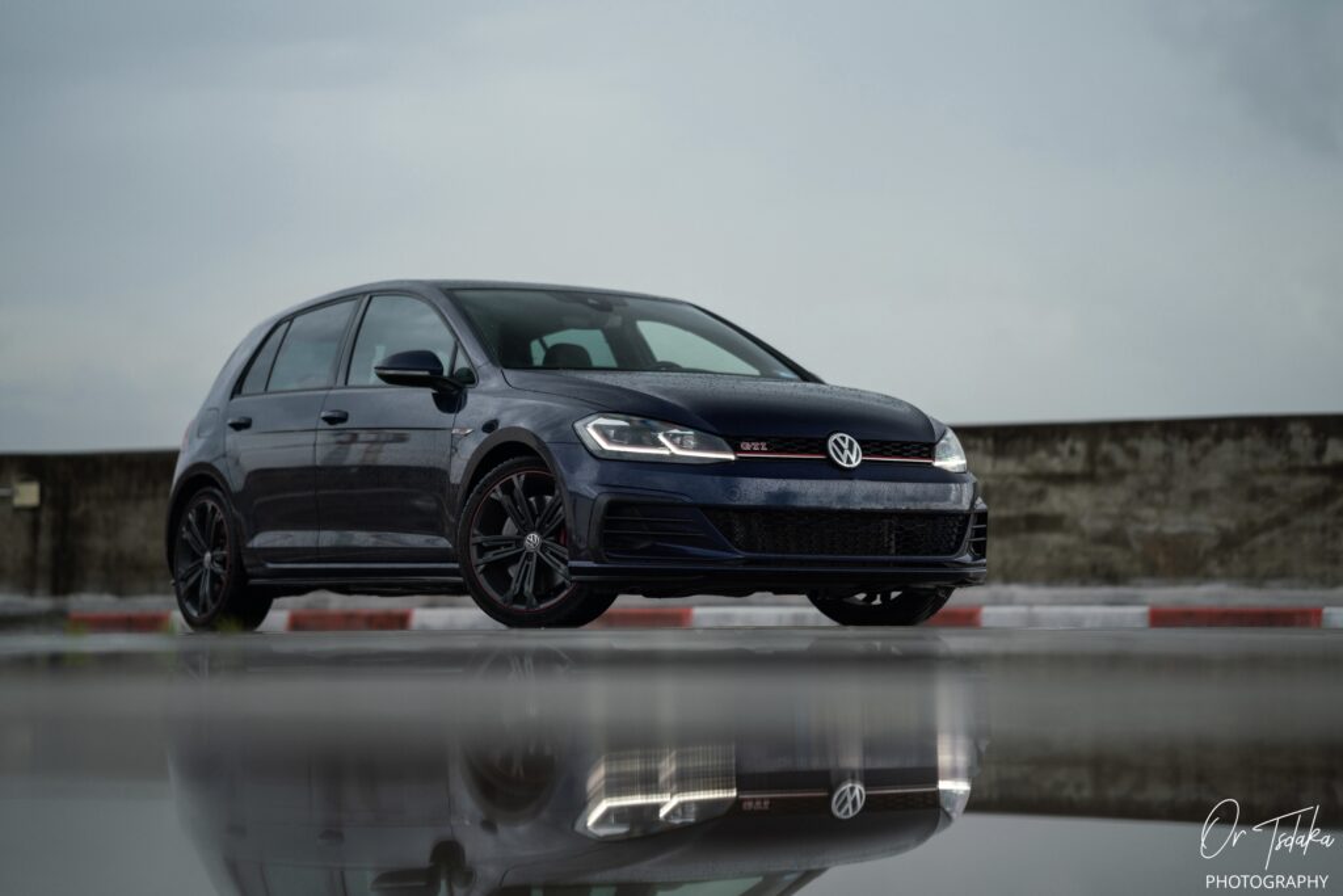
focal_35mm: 85
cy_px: 448
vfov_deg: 16.1
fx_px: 3171
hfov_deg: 23.9
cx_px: 672
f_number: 1.4
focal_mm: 85
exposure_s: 1/1600
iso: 125
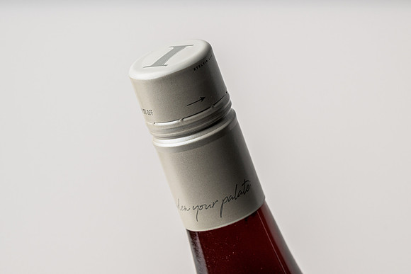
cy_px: 164
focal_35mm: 258
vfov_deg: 5.3
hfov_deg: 8.0
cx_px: 215
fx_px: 2941
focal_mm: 200
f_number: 8
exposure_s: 1/200
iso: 125
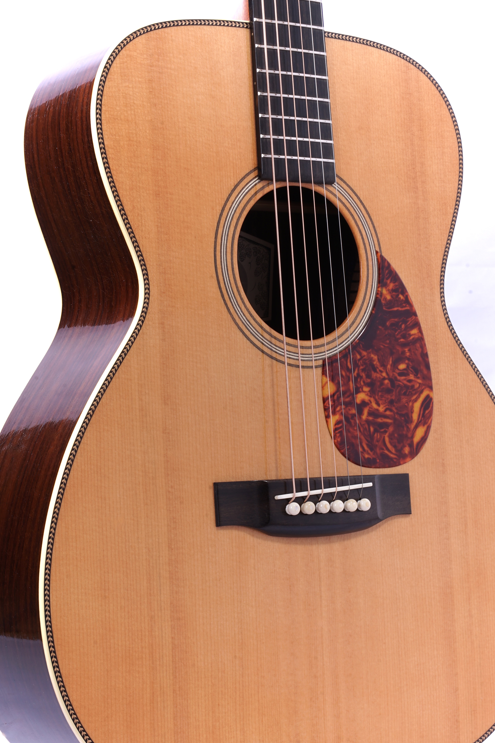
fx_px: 1835
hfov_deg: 15.4
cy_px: 389
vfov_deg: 22.9
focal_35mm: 89
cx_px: 266
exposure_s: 1/50
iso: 100
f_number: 22
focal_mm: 66
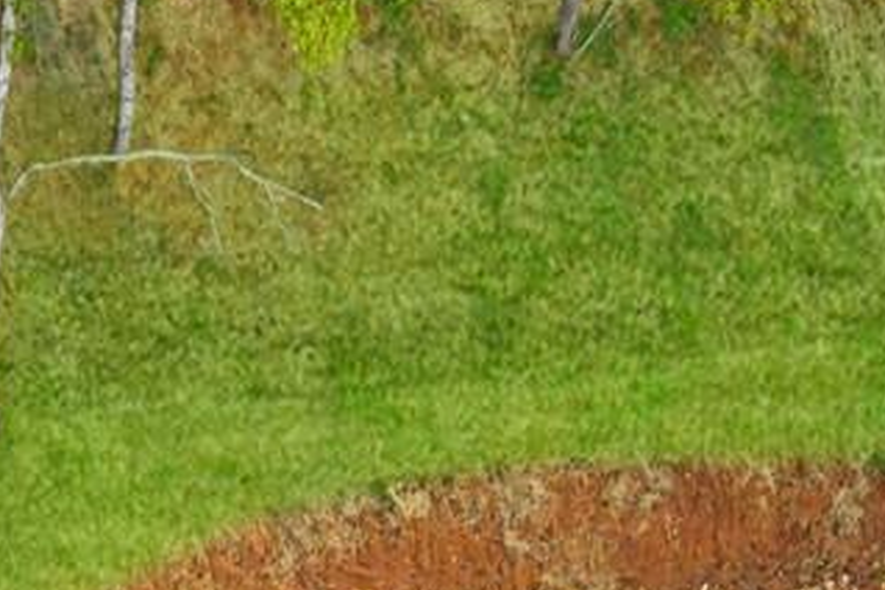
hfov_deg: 12.8
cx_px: 370
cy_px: 1965
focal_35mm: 161
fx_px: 3958
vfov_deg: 7.2
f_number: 1.8
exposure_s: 1/250
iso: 100
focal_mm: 8.67
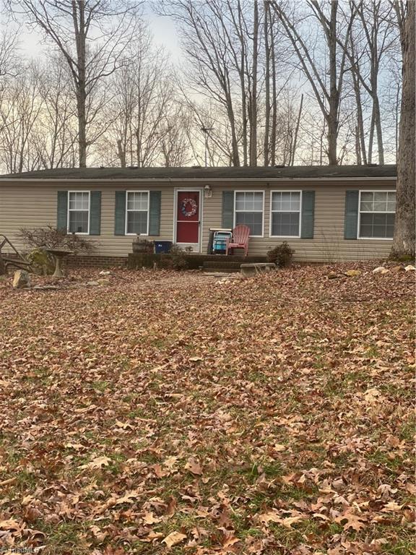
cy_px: 278
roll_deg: -1.7
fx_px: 833
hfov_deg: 28.0
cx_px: 208
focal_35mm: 52
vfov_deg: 36.8
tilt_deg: -0.9
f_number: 2
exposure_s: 1/122
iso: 20
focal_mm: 6
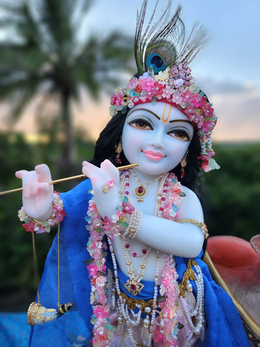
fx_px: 230
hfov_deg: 58.9
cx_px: 130
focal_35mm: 23
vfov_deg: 73.9
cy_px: 174
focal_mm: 5.4
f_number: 1.8
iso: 20
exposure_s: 1/112
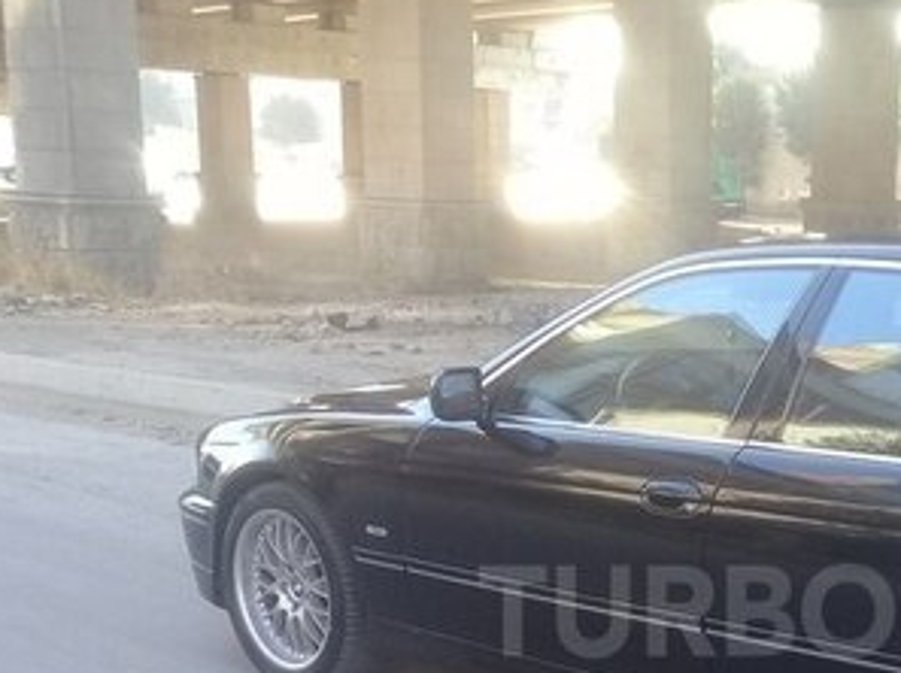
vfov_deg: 20.8
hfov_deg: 27.3
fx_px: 1794
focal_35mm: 69
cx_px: 789
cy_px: 611
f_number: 2.2
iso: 50
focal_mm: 3.3
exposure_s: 1/122
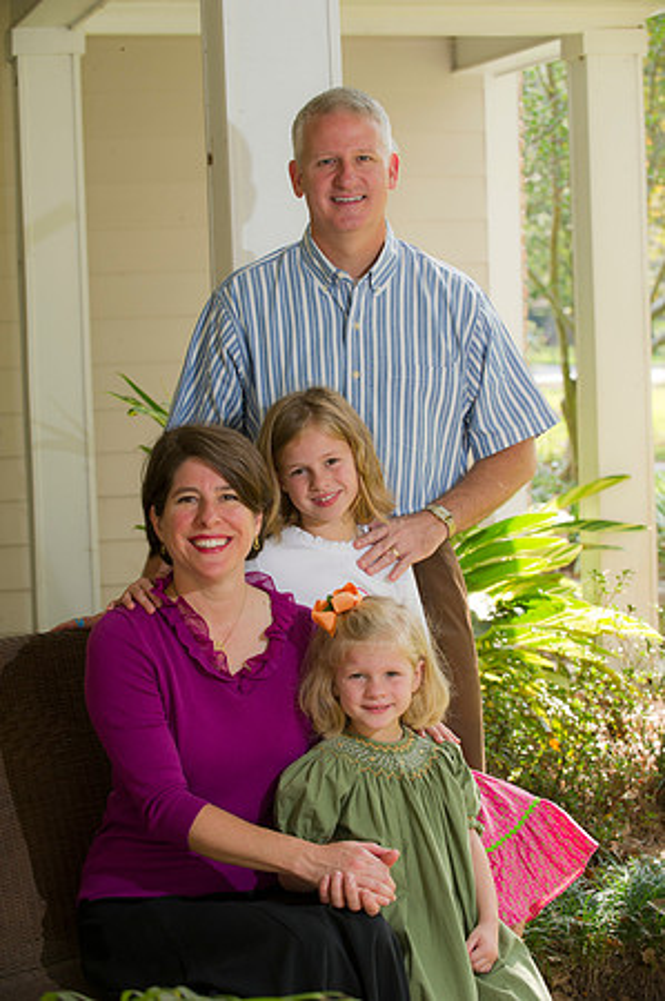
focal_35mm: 86
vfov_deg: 23.7
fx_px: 2388
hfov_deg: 15.9
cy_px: 500
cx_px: 332
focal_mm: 86
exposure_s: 1/160
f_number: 5
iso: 320
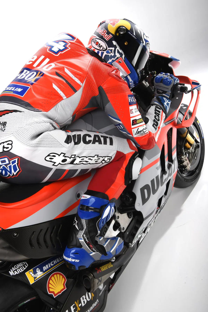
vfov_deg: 58.7
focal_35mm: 32
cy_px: 156
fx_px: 277
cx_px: 104
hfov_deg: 41.1
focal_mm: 32
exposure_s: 1/200
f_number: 22
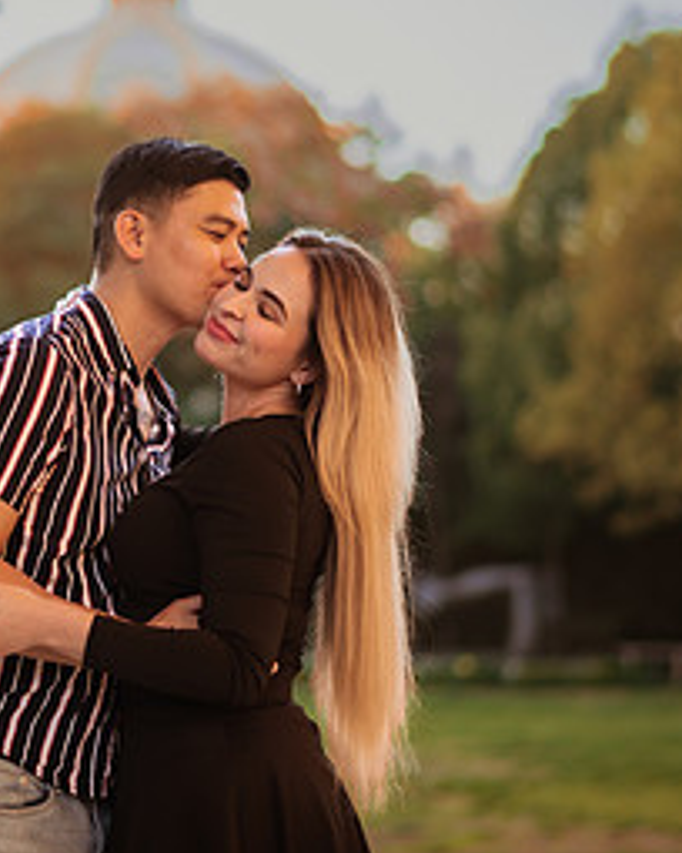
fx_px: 2422
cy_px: 335
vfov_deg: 19.9
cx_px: 191
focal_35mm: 96
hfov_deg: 16.0
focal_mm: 58
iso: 100
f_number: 1.4
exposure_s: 1/640
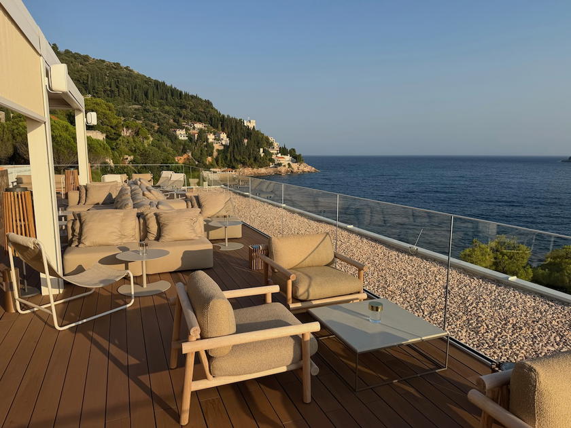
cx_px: 286
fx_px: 396
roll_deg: -0.8
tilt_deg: -8.7
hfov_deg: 71.6
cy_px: 214
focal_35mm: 24
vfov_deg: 56.8
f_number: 1.78
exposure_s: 1/4405
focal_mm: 6.76
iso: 80
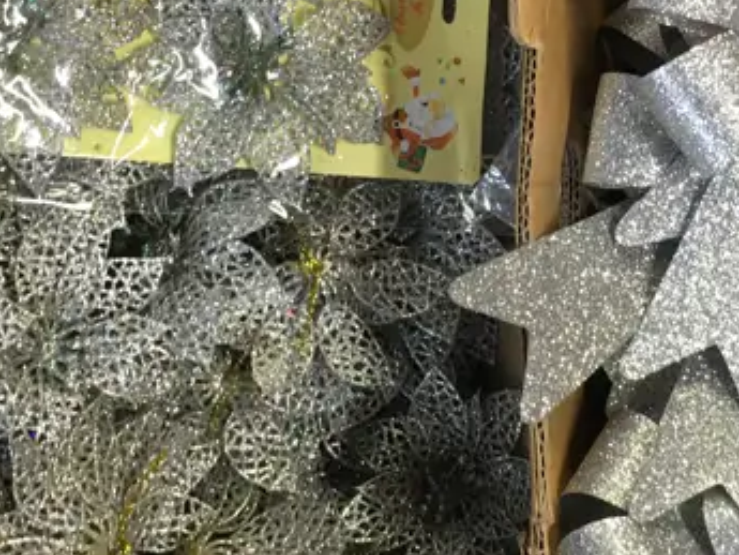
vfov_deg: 17.2
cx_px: 476
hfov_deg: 22.7
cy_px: 240
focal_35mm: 86
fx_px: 1837
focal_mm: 4.15
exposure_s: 1/17
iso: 40
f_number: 2.2
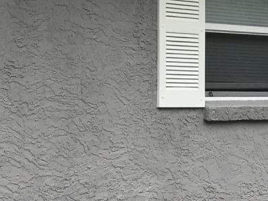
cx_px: 307
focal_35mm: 140
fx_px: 1084
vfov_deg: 10.6
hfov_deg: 13.8
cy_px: 119
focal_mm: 3.99
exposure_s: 1/833
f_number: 1.8
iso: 20
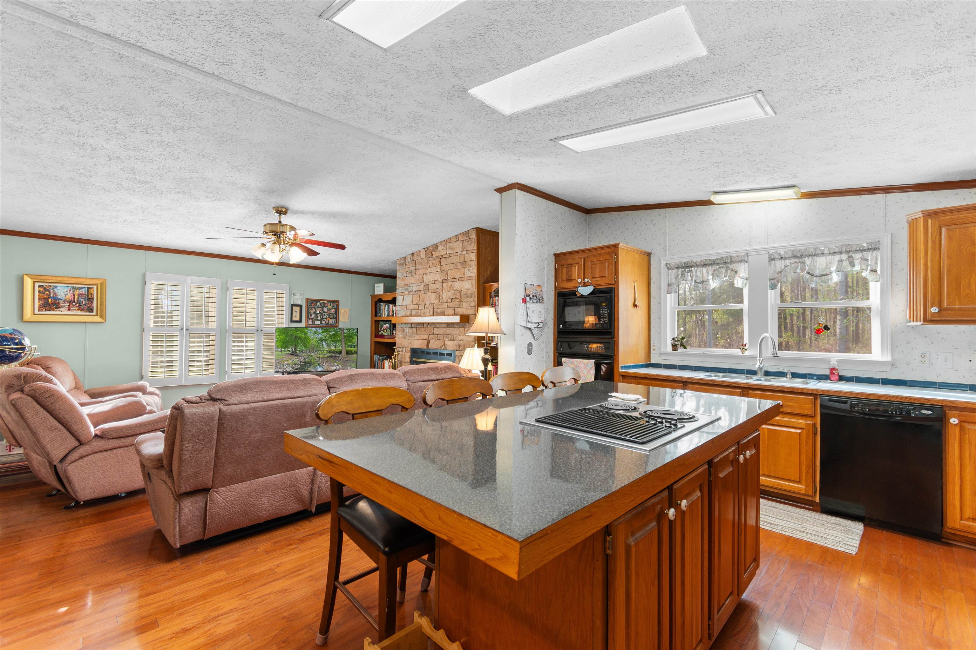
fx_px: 407
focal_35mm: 15
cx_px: 488
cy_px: 325
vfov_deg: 77.3
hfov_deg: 100.4
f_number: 4.5
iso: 100
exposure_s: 1/2
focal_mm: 10
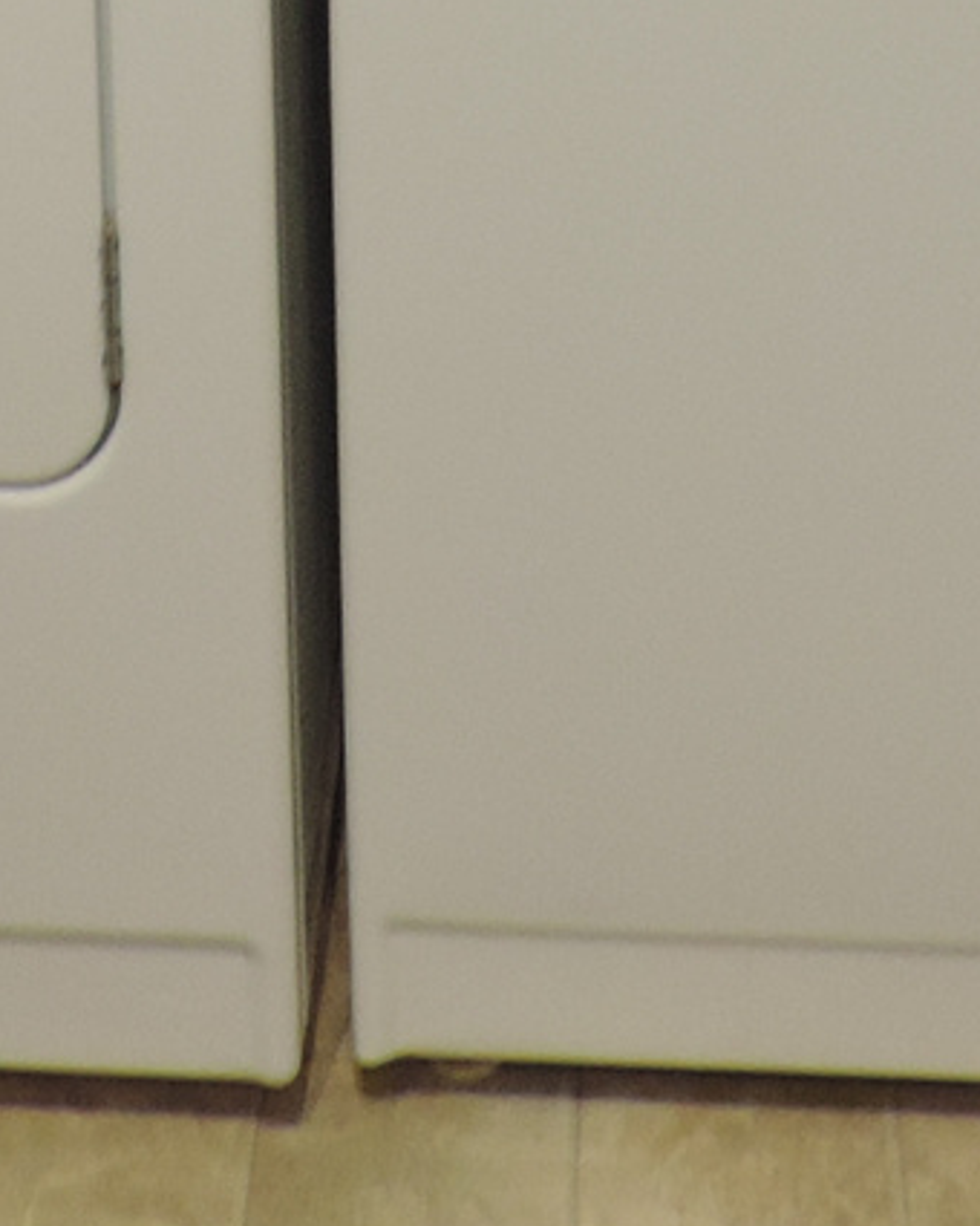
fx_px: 4097
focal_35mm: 113
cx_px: 86
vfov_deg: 15.1
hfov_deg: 13.5
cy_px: -860
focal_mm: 4.3
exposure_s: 1/50
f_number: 3
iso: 320
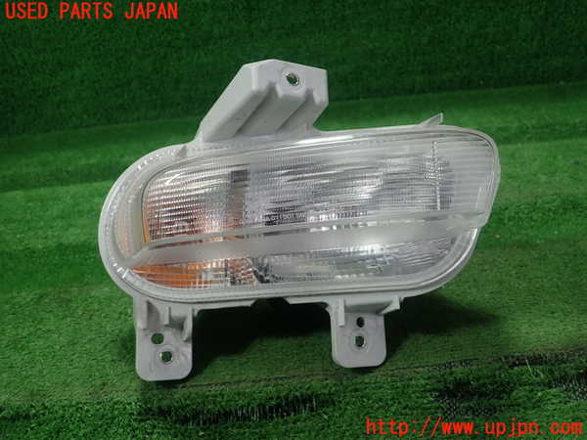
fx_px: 509
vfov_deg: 46.8
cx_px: 294
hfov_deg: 60.0
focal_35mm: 30
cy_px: 220
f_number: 2.3
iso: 160
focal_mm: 5.5
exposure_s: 1/125
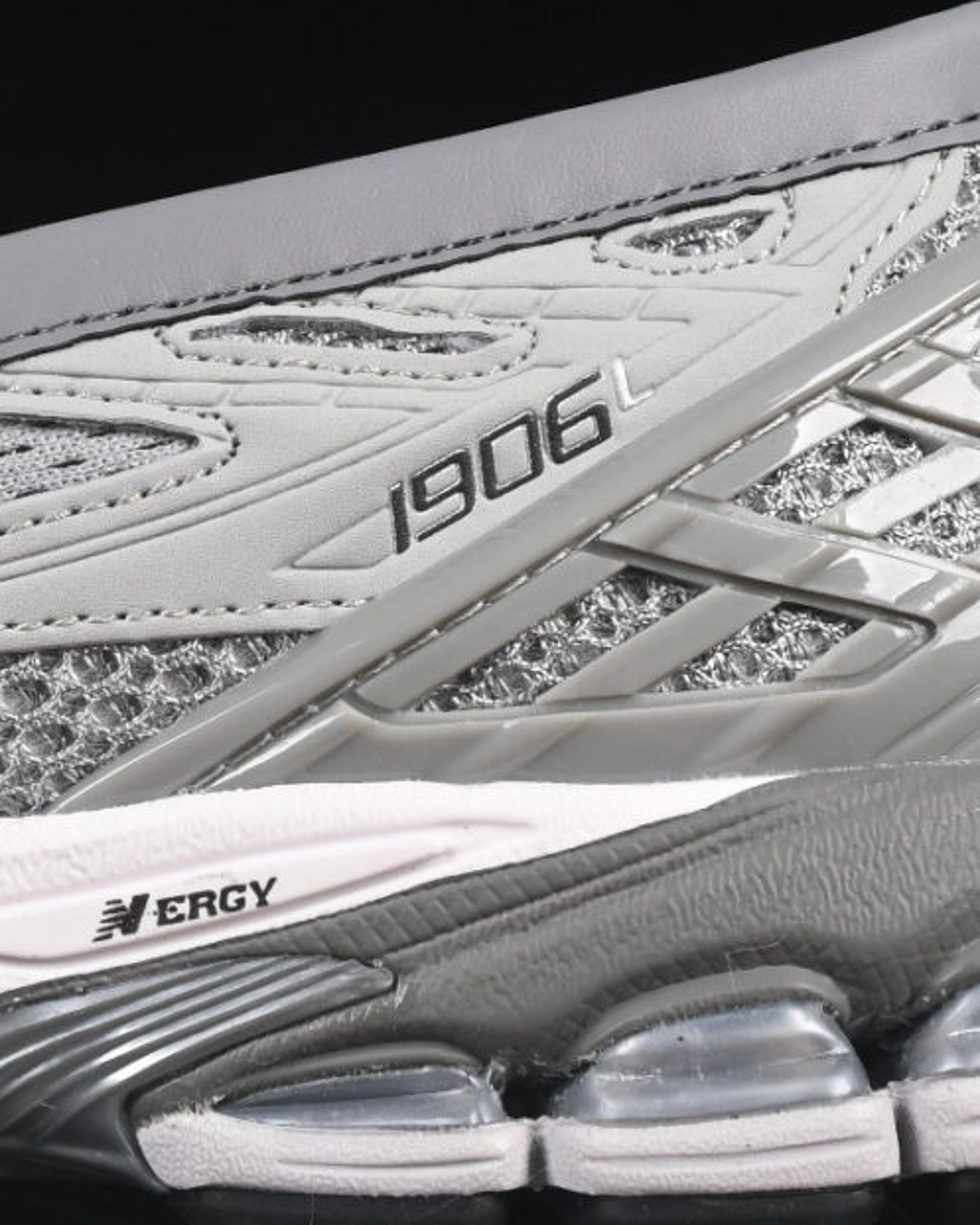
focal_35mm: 290
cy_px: 208
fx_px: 10511
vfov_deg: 6.7
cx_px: -233
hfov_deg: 5.3
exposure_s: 1/80
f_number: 7.1
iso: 160
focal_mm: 50
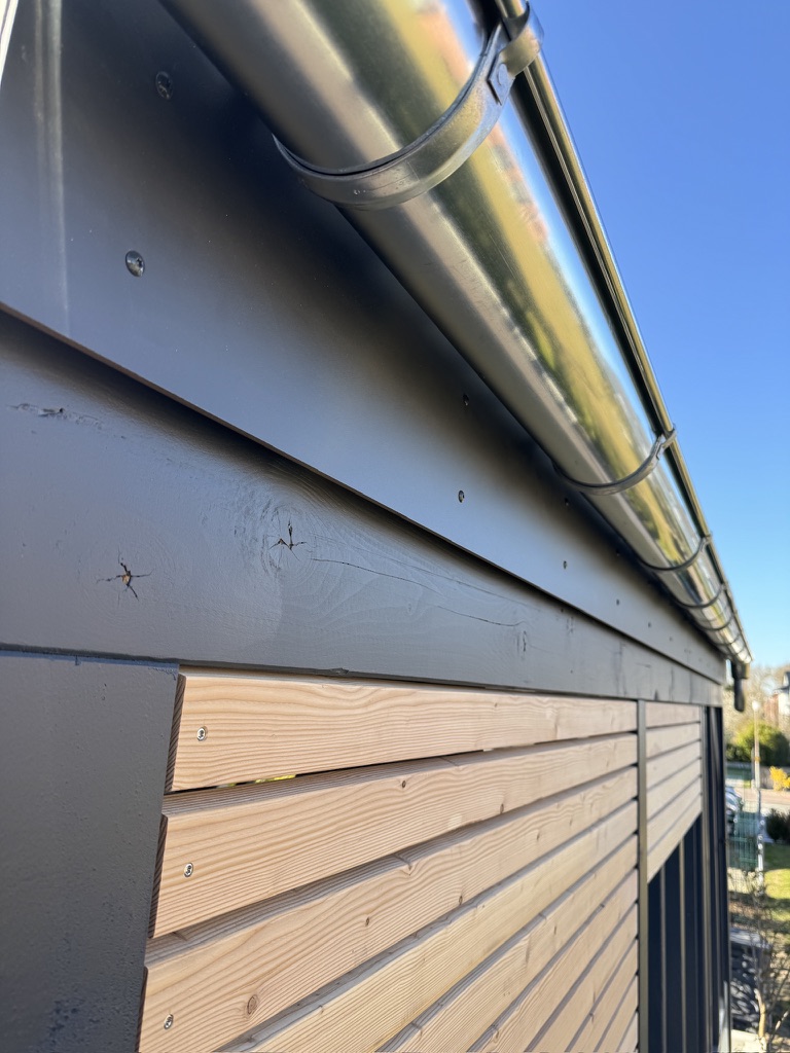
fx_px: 730
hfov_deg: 56.8
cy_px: 526
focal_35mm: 24
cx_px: 395
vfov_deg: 71.6
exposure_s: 1/900
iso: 80
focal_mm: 6.76
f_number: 1.78
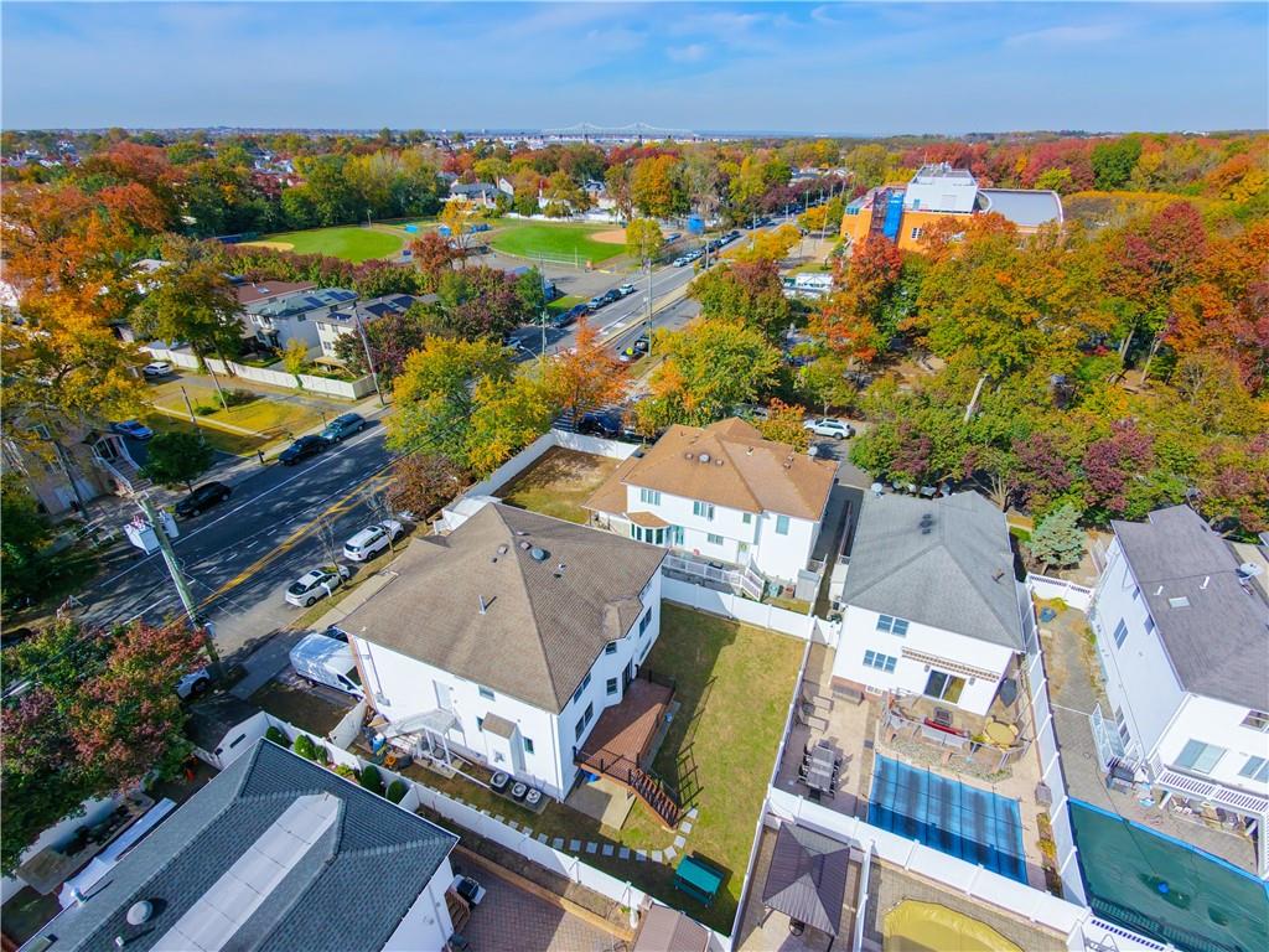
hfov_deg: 94.5
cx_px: 634
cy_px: 476
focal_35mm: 16
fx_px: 587
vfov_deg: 78.1
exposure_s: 1/730
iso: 100
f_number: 2.2
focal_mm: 3.05
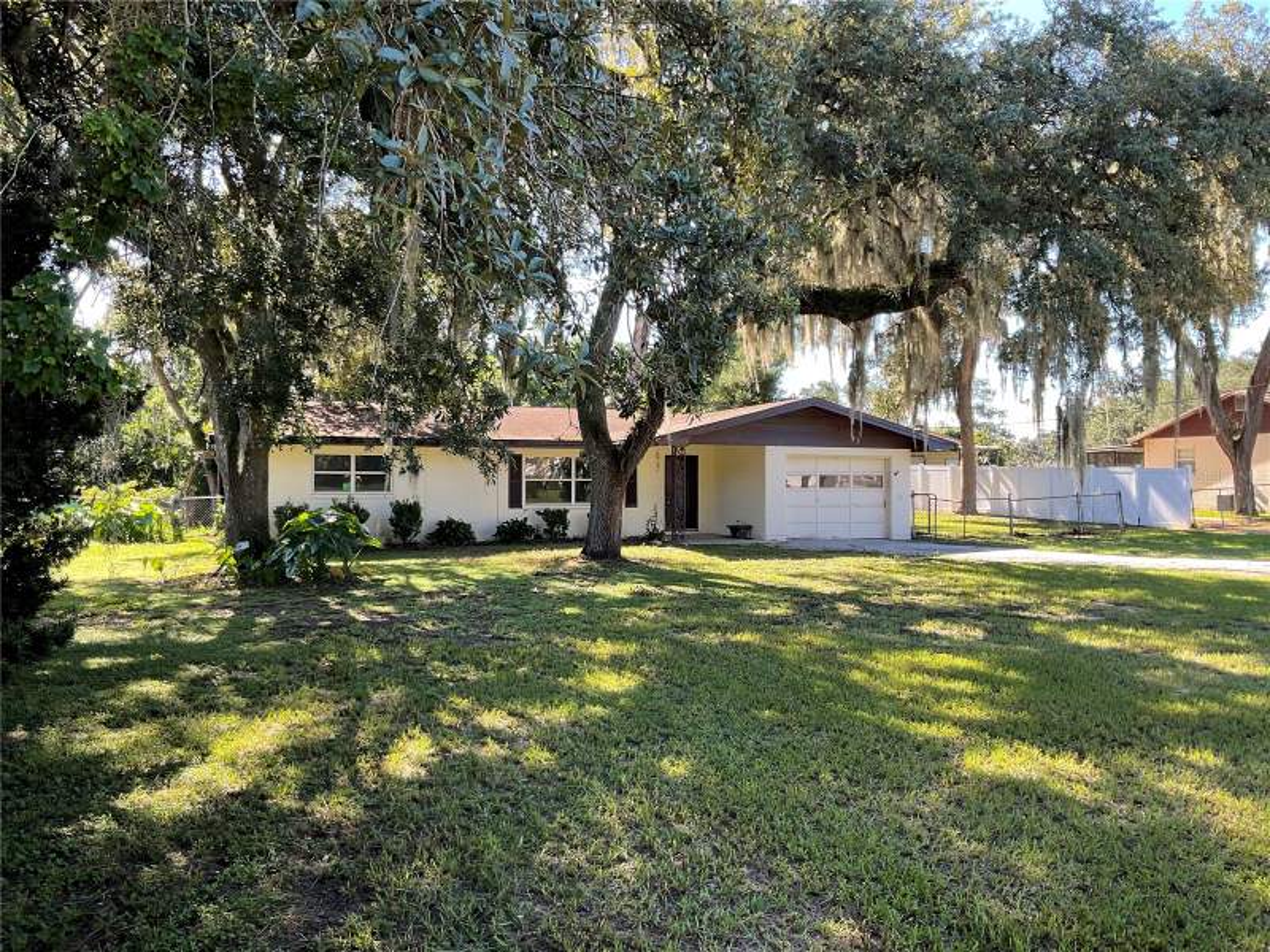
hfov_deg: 61.7
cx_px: 635
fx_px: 1064
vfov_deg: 48.2
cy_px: 476
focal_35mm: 29
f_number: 1.8
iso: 16
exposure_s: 1/122
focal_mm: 3
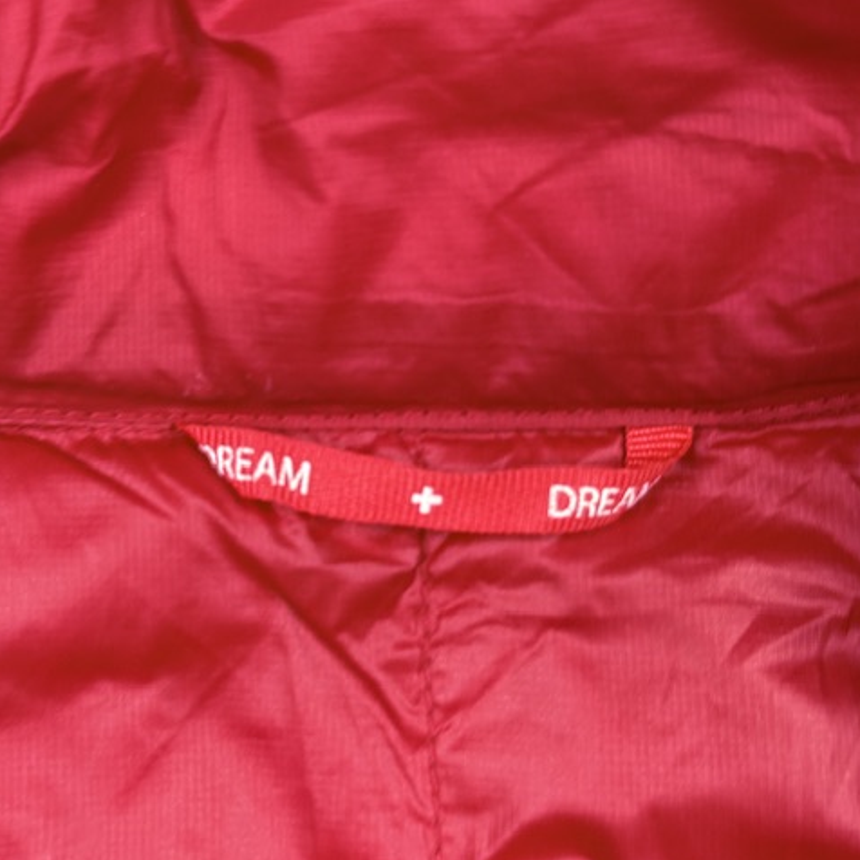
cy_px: 390
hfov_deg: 30.0
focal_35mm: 57
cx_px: 432
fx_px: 1602
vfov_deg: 30.0
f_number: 1.78
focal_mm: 6.76
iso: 50
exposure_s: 1/50
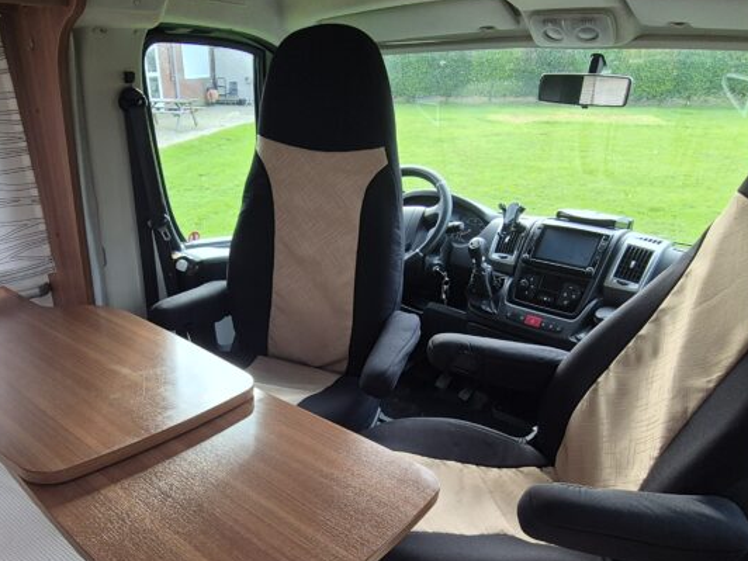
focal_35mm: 25
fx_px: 540
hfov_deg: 68.5
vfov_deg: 52.8
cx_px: 288
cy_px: 411
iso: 50
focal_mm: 2.2
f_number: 2.2
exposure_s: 1/113
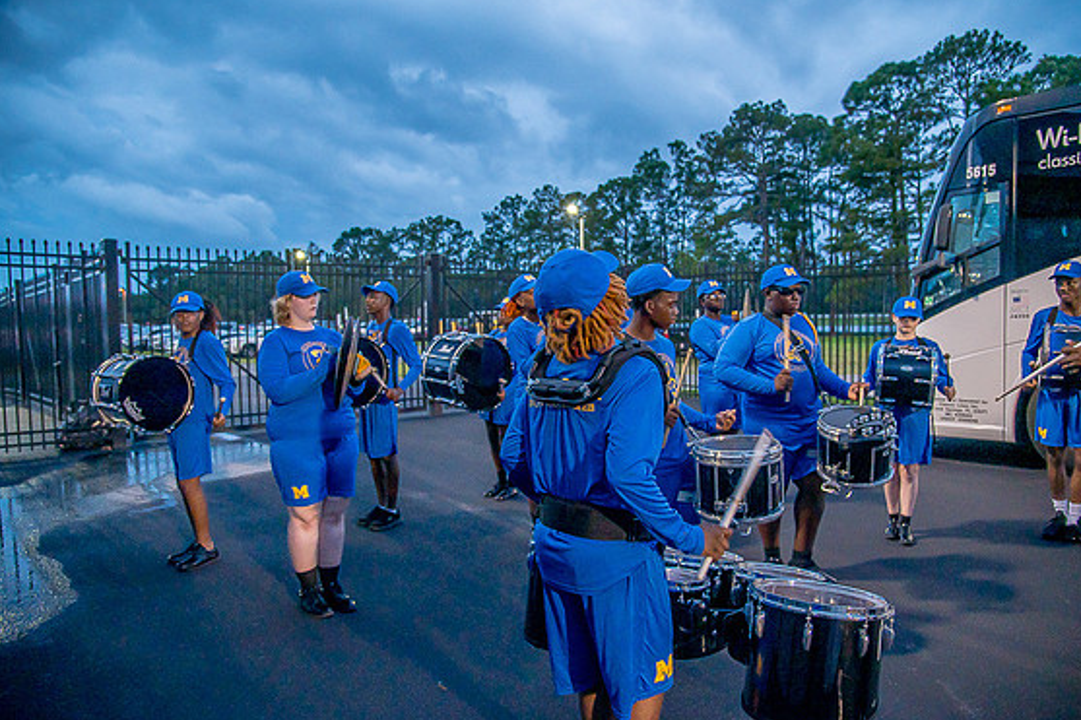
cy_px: 365
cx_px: 547
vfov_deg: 51.3
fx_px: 750
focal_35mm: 25
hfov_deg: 71.5
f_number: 4
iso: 1250
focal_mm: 24
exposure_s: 1/250
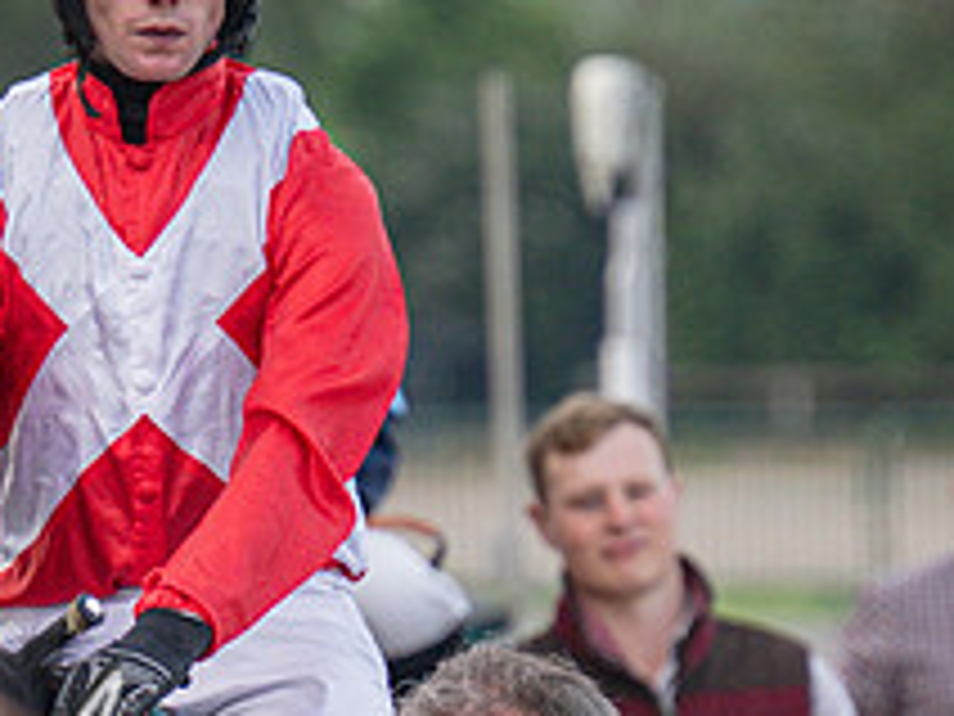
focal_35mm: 952
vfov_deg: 1.6
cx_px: 160
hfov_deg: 2.1
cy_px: 752
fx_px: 26237
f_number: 4
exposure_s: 1/800
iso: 400
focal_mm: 190
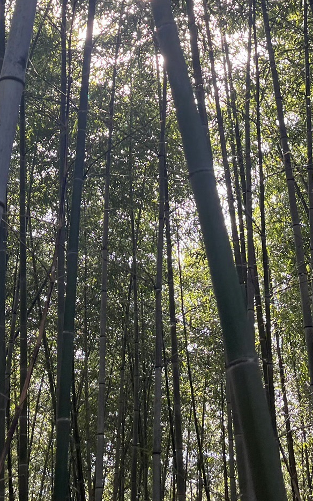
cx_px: 131
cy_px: 32
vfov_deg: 32.5
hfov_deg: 22.0
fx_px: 805
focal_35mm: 59
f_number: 1.6
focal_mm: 5.1
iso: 50
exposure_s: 1/164
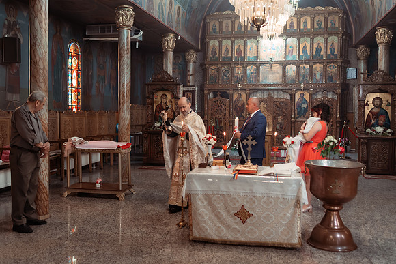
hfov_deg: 52.1
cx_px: 192
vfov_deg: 36.1
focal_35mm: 37
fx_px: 405
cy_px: 127
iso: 2000
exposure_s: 1/250
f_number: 2.5
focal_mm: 35
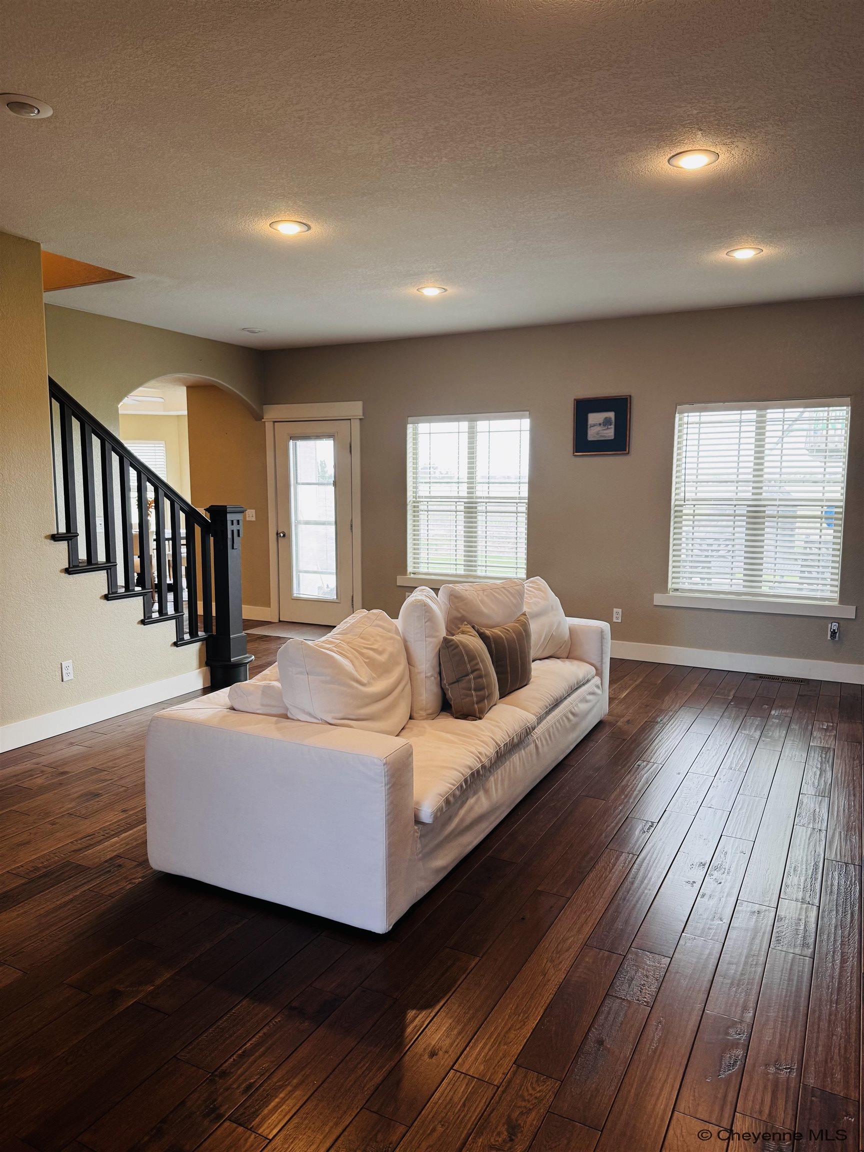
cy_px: 576
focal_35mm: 24
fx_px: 799
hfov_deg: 56.8
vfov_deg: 71.6
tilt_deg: -7.7
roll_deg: +0.2
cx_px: 432
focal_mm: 6.76
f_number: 1.78
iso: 125
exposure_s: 1/60
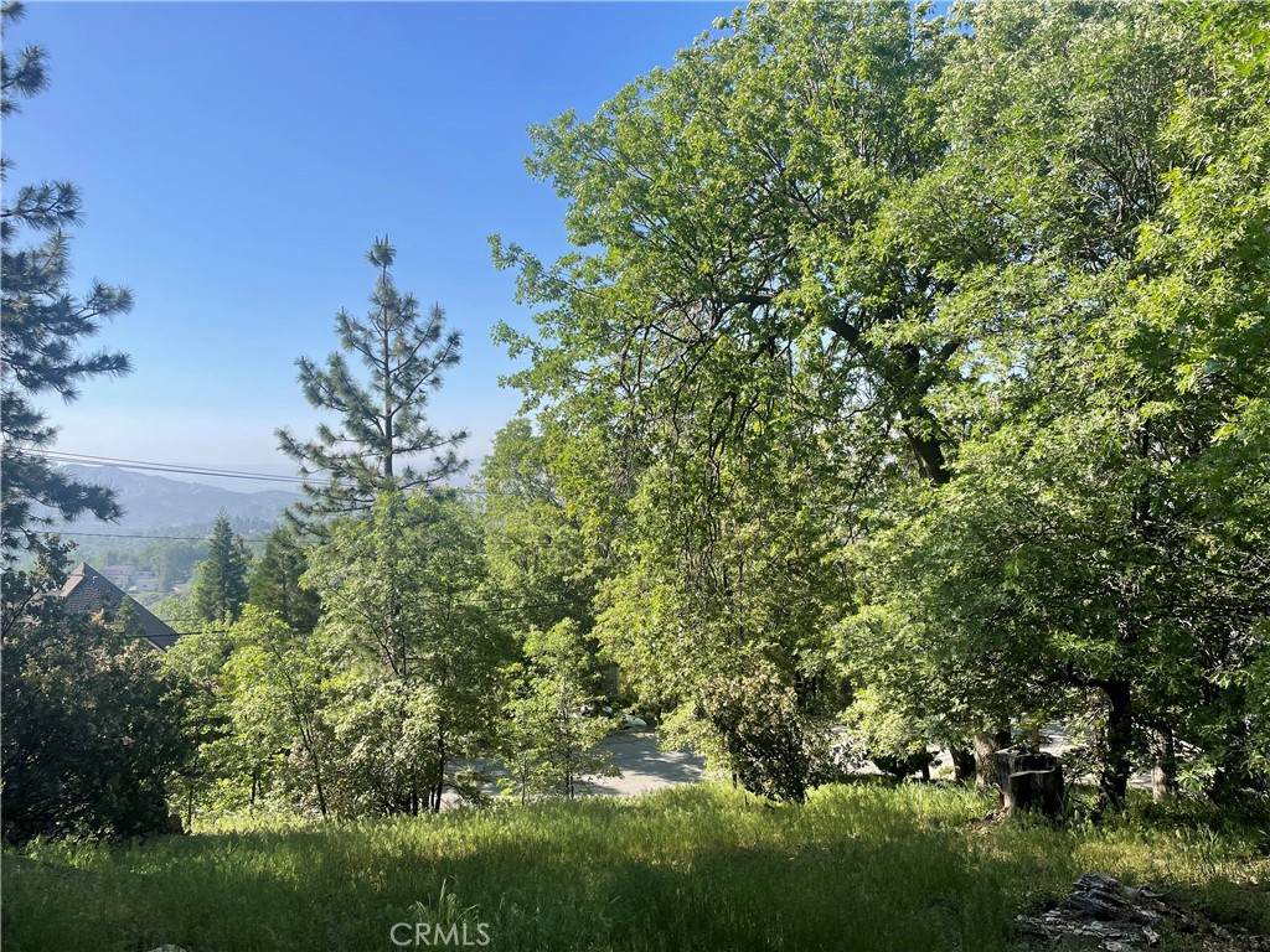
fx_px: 954
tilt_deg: -1.8
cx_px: 635
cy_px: 476
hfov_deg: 67.3
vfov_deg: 53.1
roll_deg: +1.2
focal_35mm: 26
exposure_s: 1/2212
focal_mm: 4.2
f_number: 1.6
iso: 32
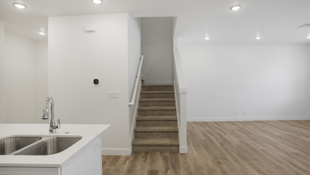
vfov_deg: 60.9
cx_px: 156
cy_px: 80
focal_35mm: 18
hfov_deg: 92.7
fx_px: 148
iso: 250
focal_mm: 17
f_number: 9
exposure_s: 1/10
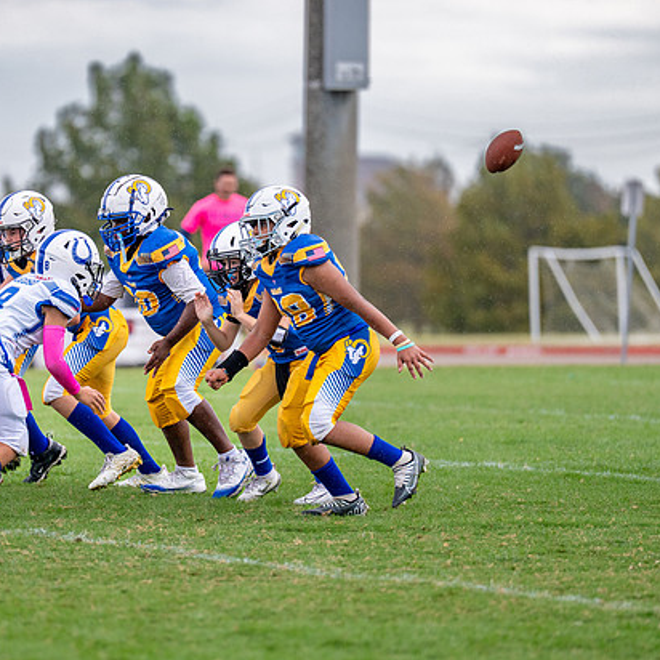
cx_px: 214
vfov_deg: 5.3
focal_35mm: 333
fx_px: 7183
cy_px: 282
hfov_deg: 5.3
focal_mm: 200
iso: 500
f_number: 2.8
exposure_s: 1/1600
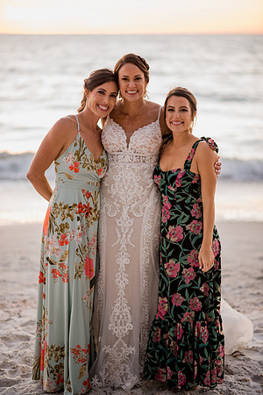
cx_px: 132
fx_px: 931
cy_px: 198
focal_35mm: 85
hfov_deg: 16.1
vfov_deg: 23.9
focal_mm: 85
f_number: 1.8
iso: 200
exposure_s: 1/160
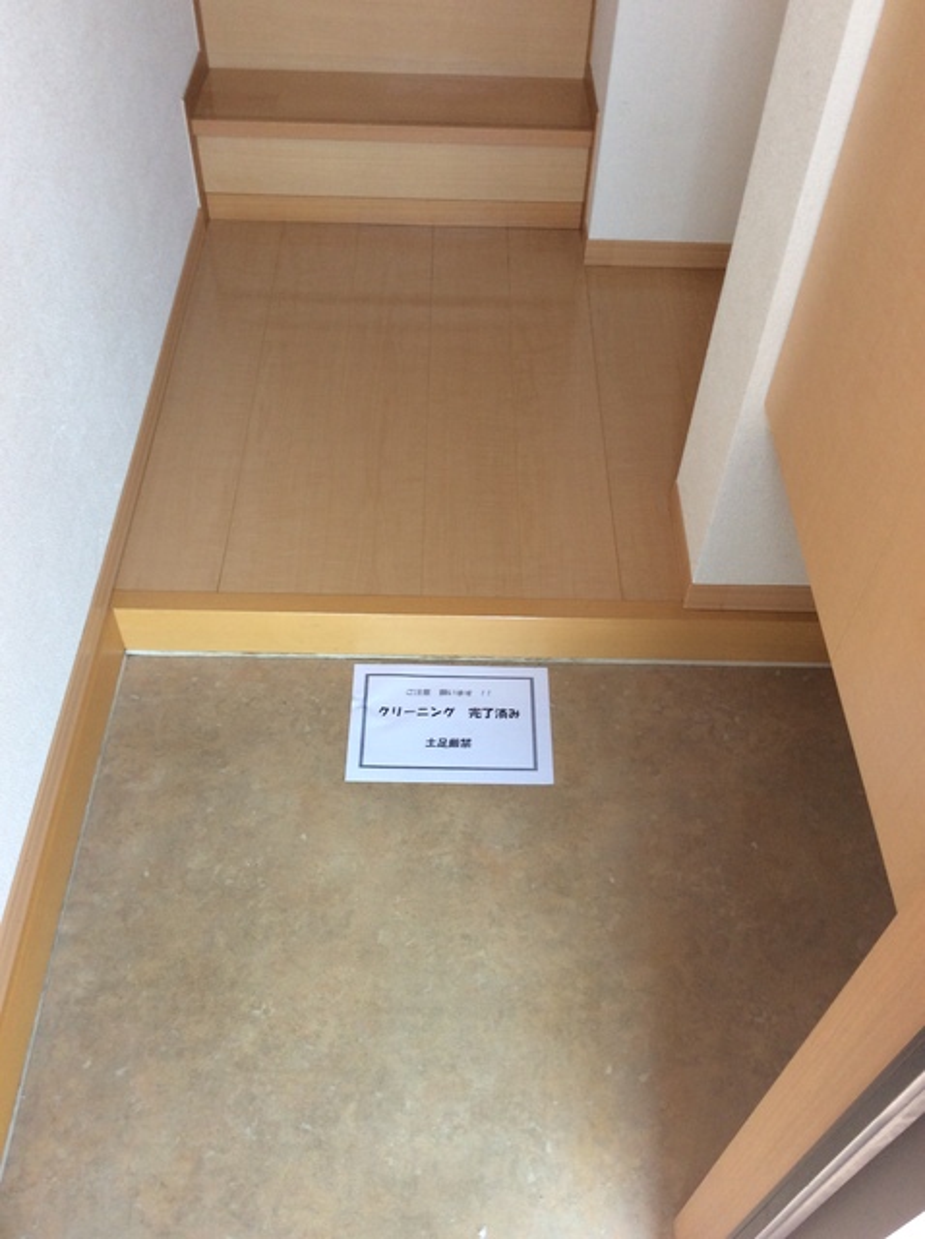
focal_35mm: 32
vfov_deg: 56.9
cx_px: 462
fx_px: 1143
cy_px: 620
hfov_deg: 44.1
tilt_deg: -50.5
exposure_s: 1/120
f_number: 2.4
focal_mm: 3.3
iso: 40
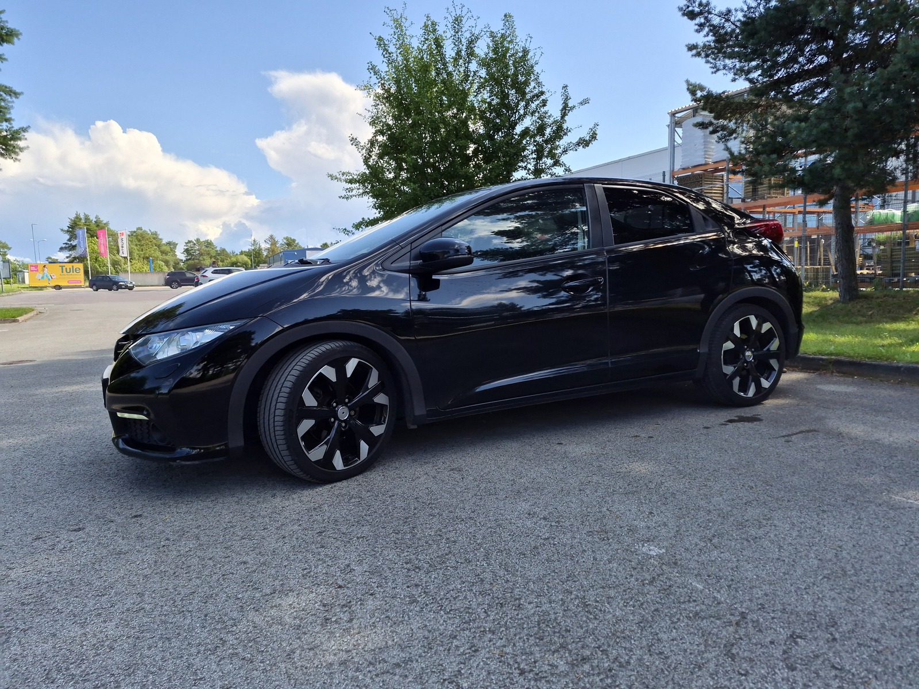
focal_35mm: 23
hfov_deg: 73.9
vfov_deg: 58.9
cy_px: 344
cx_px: 460
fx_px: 611
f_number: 1.8
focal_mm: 5.4
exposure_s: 1/4816
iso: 80
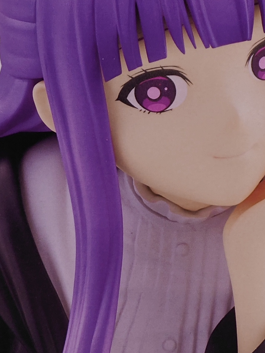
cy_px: 183
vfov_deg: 8.9
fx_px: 2266
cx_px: 163
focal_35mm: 222
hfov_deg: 6.7
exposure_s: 1/17.6
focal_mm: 7.48
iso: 400
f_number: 2.4
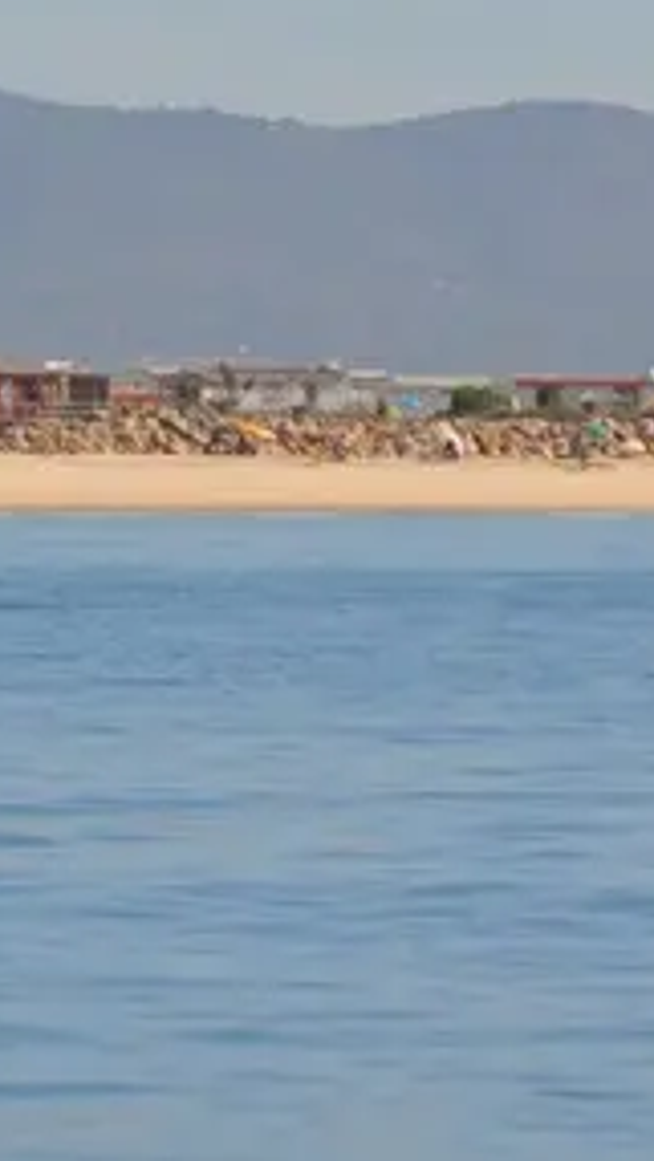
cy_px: -201
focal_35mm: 602
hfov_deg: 2.0
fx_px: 18546
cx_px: -581
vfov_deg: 3.6
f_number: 10
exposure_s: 1/400
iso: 200
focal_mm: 105
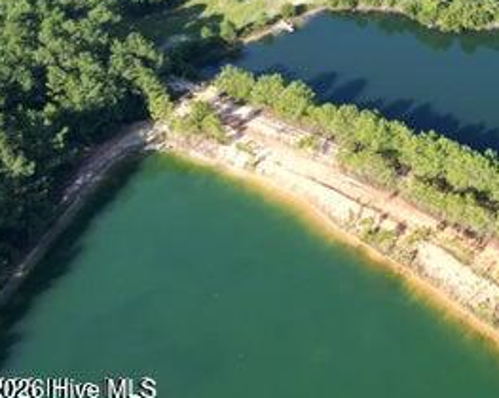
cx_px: 567
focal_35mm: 57
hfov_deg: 29.4
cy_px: -25
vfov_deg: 25.0
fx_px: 841
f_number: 1.7
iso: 100
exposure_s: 1/1000
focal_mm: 6.72
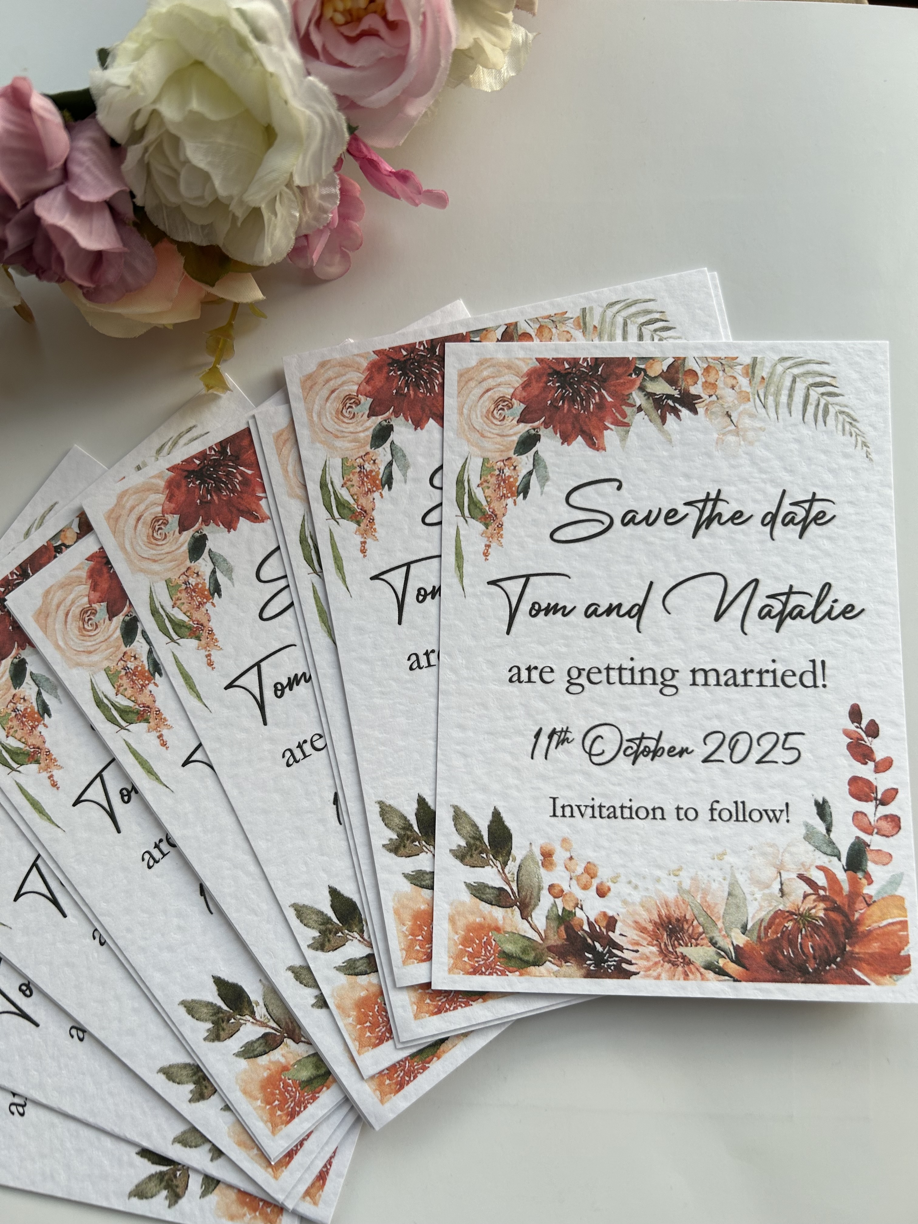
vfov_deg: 67.3
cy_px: 612
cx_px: 459
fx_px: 919
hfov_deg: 53.1
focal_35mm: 26
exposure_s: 1/121
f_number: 1.5
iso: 50
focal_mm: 5.7
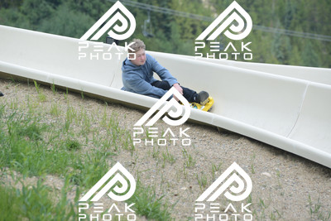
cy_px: 110
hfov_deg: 10.5
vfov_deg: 7.0
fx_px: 1793
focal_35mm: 195
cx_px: 166
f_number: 6.3
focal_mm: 195
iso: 1000
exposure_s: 1/1250
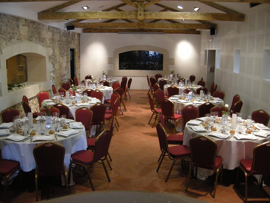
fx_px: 273
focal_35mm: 35
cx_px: 135
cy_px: 102
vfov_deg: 40.7
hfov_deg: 52.6
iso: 400
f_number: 2.7
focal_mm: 7.5
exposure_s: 1/36.5
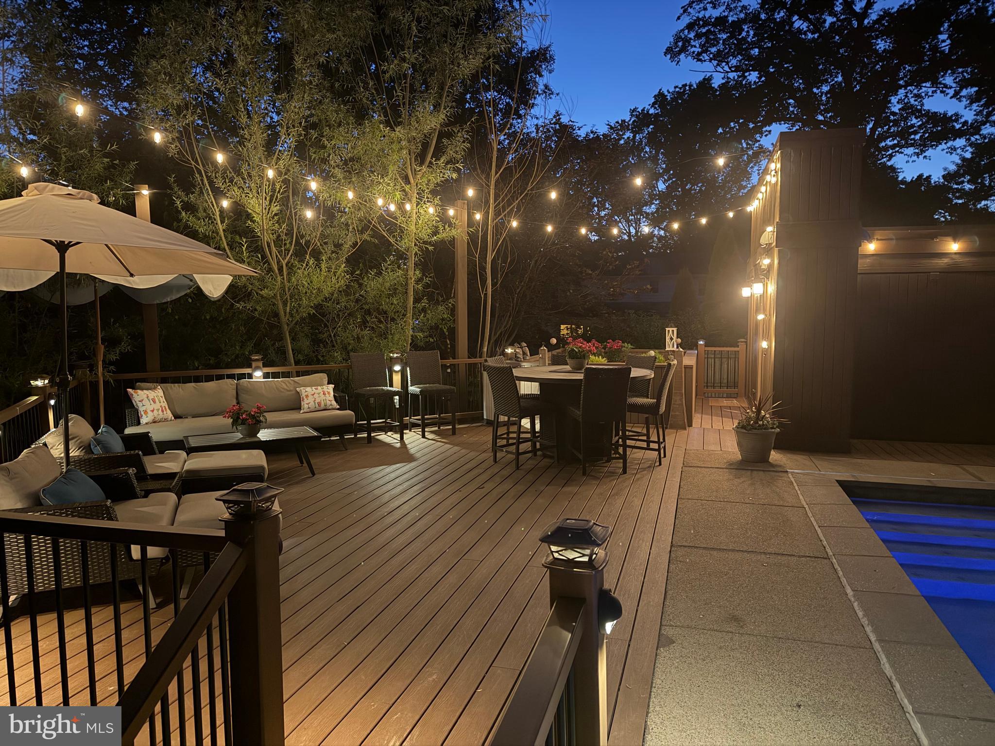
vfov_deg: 56.8
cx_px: 498
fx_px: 690
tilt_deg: -5.5
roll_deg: +0.4
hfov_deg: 71.6
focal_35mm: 24
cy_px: 373
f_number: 1.78
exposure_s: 1/24
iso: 1600
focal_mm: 6.76
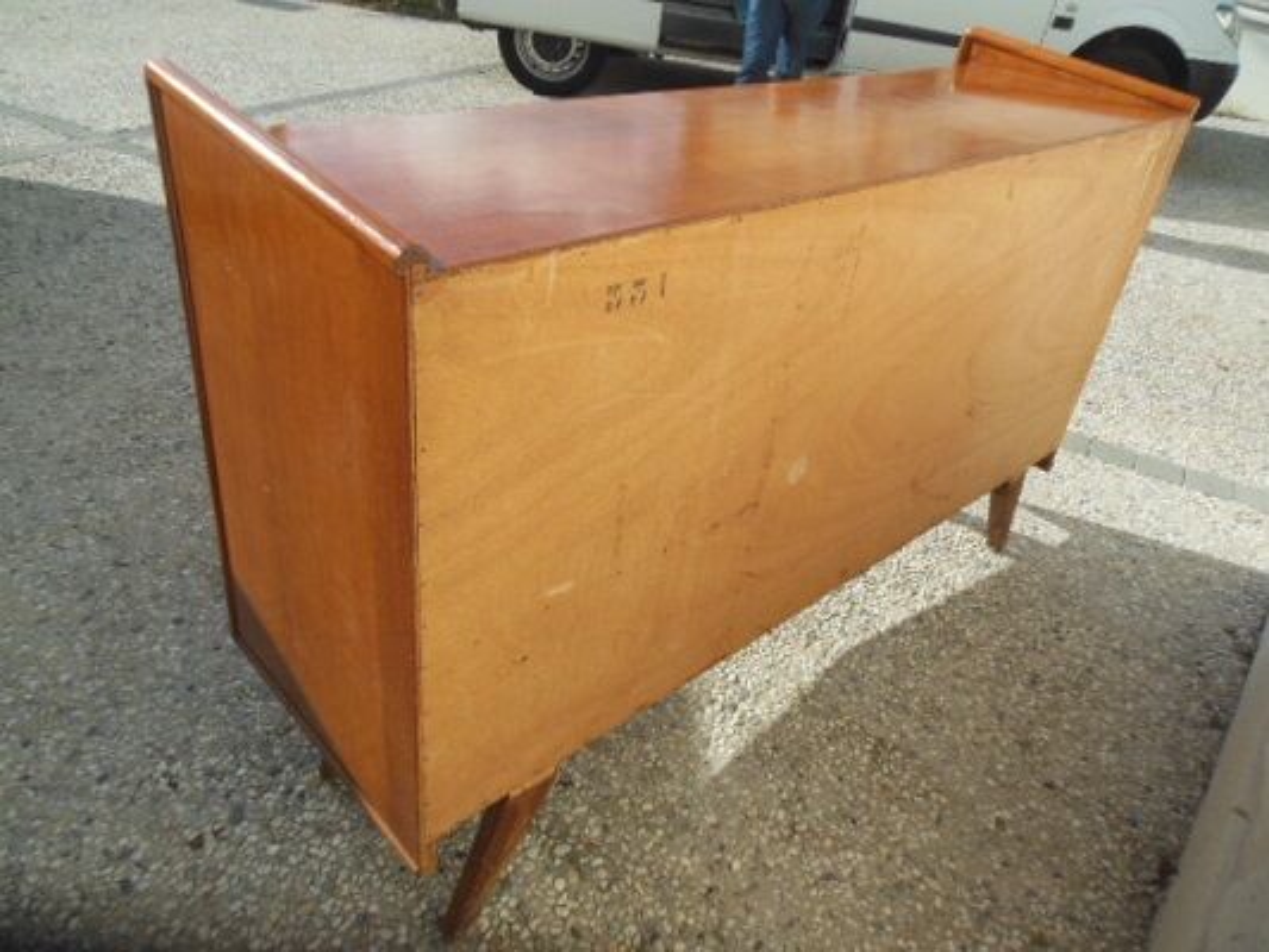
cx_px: 634
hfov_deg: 69.4
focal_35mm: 25
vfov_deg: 54.9
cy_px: 476
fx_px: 917
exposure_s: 1/1250
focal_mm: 4.5
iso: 125
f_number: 3.2
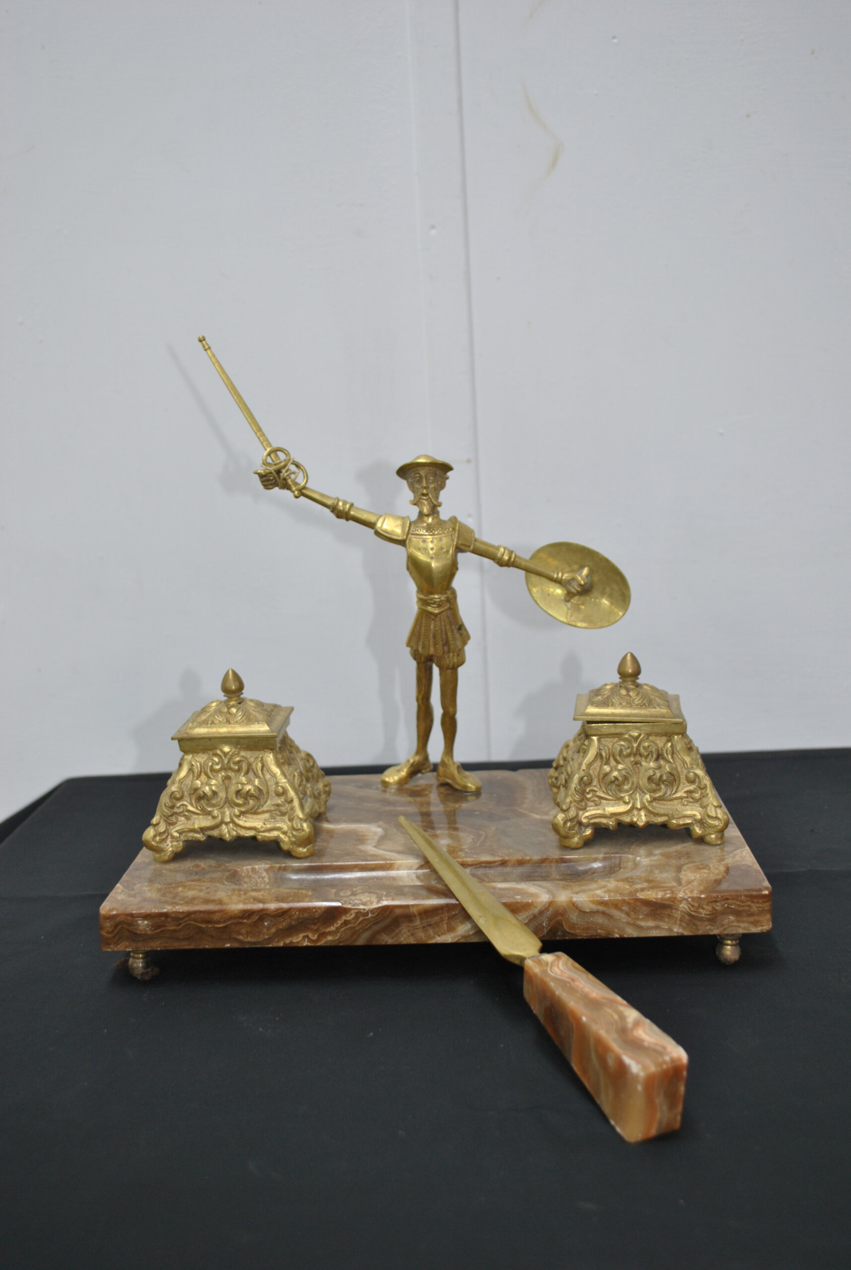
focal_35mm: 36
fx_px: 1273
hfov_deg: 37.0
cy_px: 635
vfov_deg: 53.1
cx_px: 426
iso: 200
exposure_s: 1/15
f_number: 4
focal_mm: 24
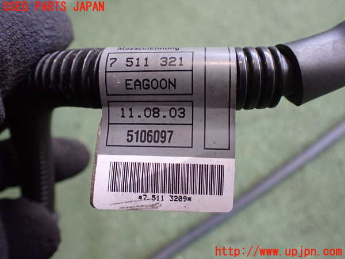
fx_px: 299
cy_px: 130
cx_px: 172
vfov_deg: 46.8
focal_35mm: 30
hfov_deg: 60.0
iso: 500
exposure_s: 1/125
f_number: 2.3
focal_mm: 5.4
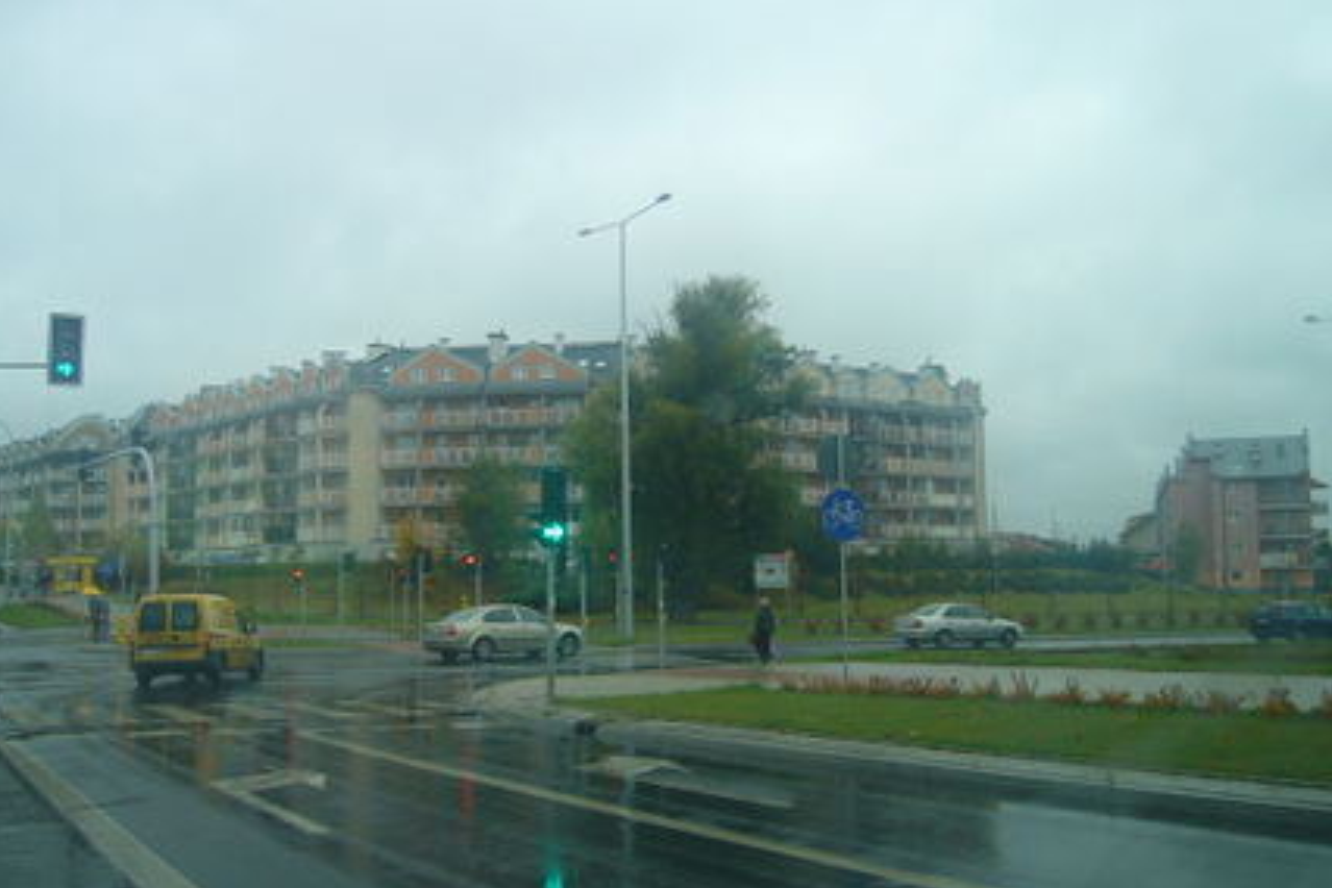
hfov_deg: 47.3
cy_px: 406
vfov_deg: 32.6
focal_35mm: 41
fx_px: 1517
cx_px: 735
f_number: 2.8
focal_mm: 5.8
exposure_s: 1/160
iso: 64
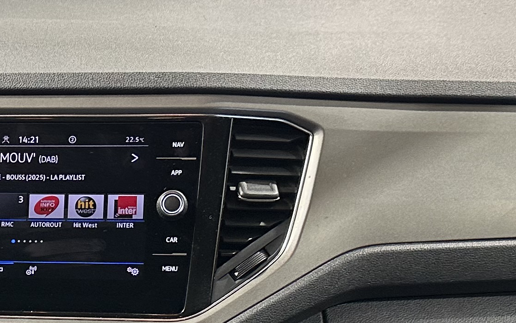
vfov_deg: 13.7
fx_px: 1294
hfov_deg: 21.5
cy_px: 409
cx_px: -45
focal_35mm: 92
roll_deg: +1.8
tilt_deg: -23.8
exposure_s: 1/50
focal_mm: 6.86
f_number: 1.78
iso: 250
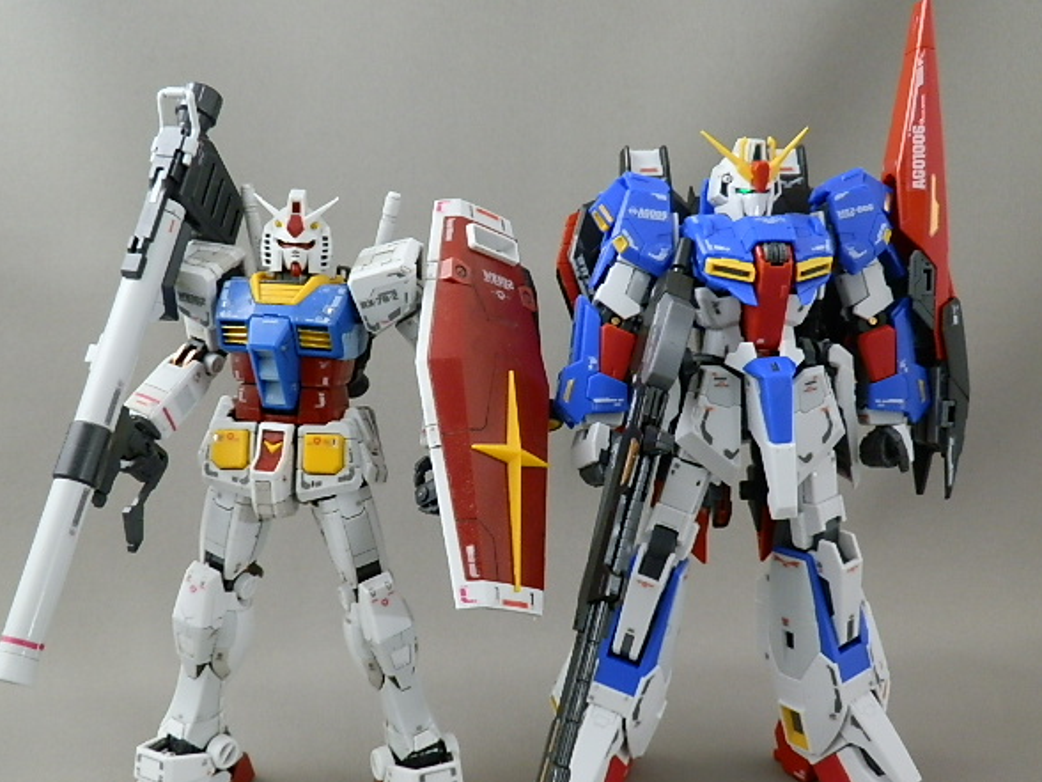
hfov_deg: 50.1
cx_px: 500
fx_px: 1114
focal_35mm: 37
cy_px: 411
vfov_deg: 38.7
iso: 200
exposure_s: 1/8
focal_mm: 6.17
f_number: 3.5
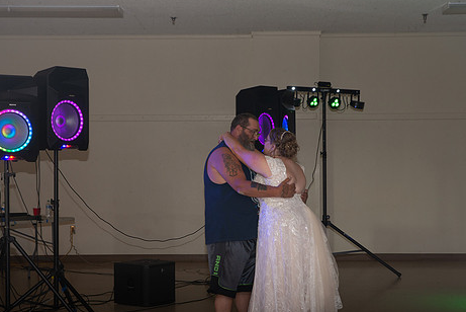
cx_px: 235
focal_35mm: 78
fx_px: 1010
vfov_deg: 17.5
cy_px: 181
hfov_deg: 26.0
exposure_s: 1/125
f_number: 3.5
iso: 800
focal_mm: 62
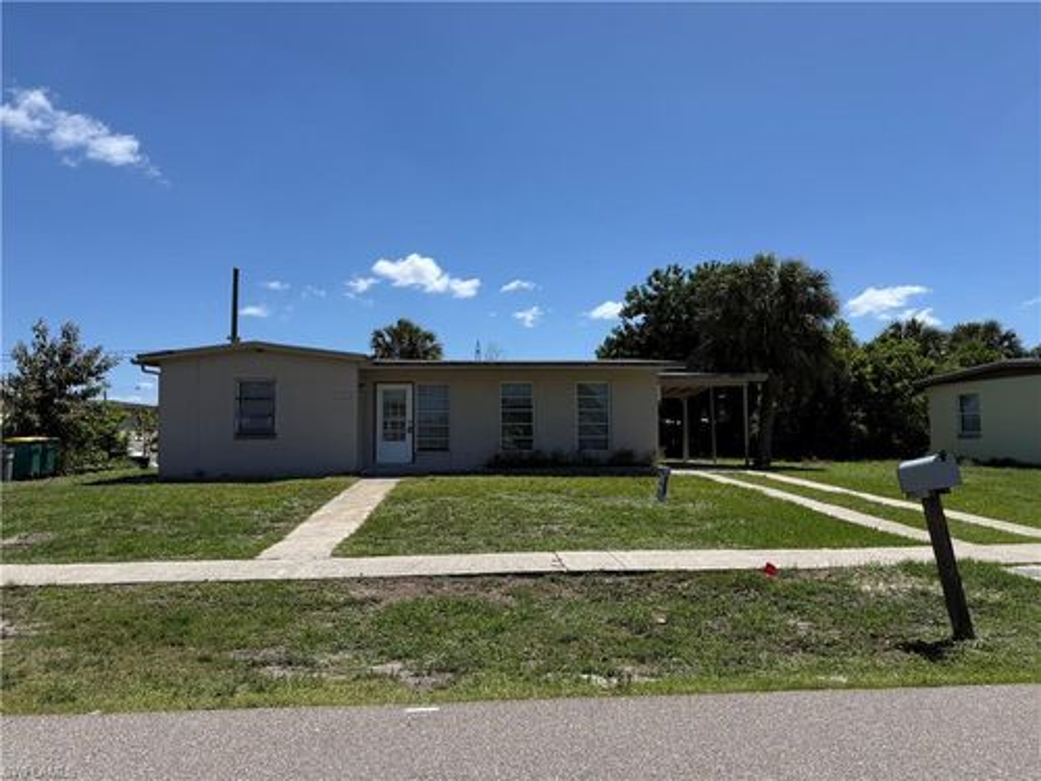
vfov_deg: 56.8
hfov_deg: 71.6
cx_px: 520
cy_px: 390
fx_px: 722
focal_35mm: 24
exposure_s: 1/5714
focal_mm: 6.76
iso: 80
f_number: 1.78
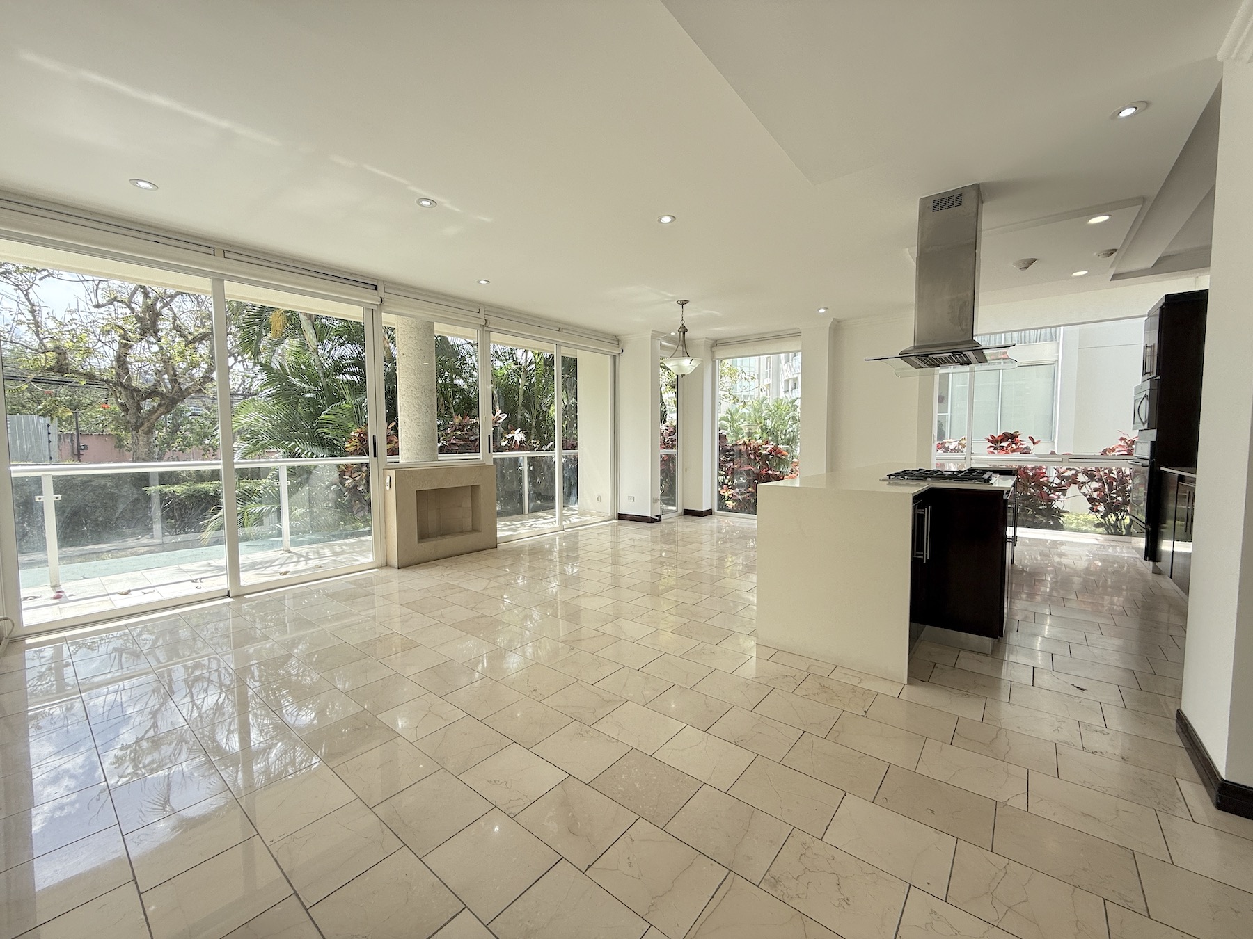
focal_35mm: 14
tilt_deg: -3.7
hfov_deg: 102.1
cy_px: 470
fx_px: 507
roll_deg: +0.3
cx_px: 626
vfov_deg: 85.7
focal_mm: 2.22
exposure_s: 1/227
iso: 50
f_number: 2.2
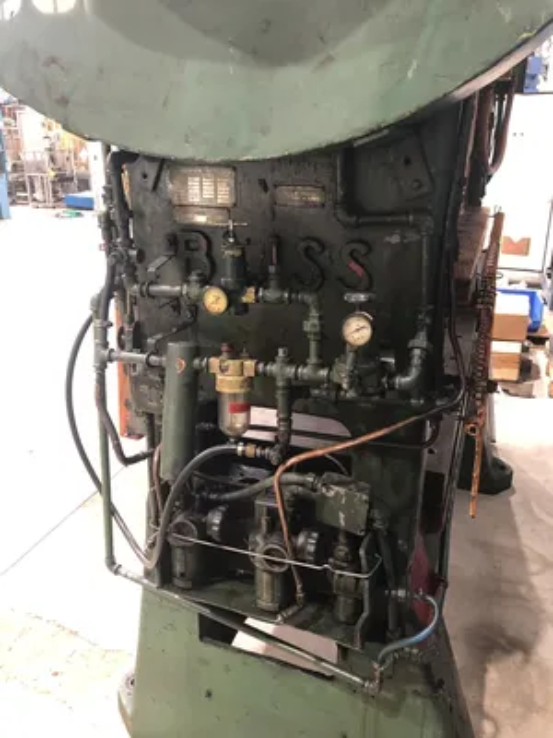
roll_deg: -1.3
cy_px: 369
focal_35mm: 28
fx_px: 596
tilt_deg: -19.8
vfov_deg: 63.4
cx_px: 276
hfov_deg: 49.7
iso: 100
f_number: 1.8
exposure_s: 1/15
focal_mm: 4
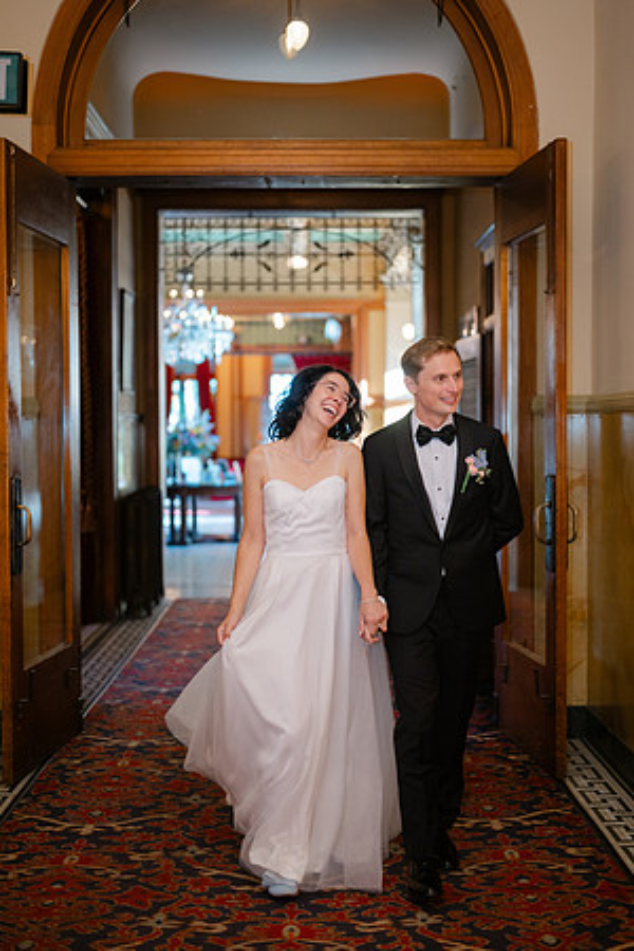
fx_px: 1321
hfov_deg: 27.0
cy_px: 476
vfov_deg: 39.6
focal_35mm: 50
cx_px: 317
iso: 320
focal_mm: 50
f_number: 1.8
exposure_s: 1/100
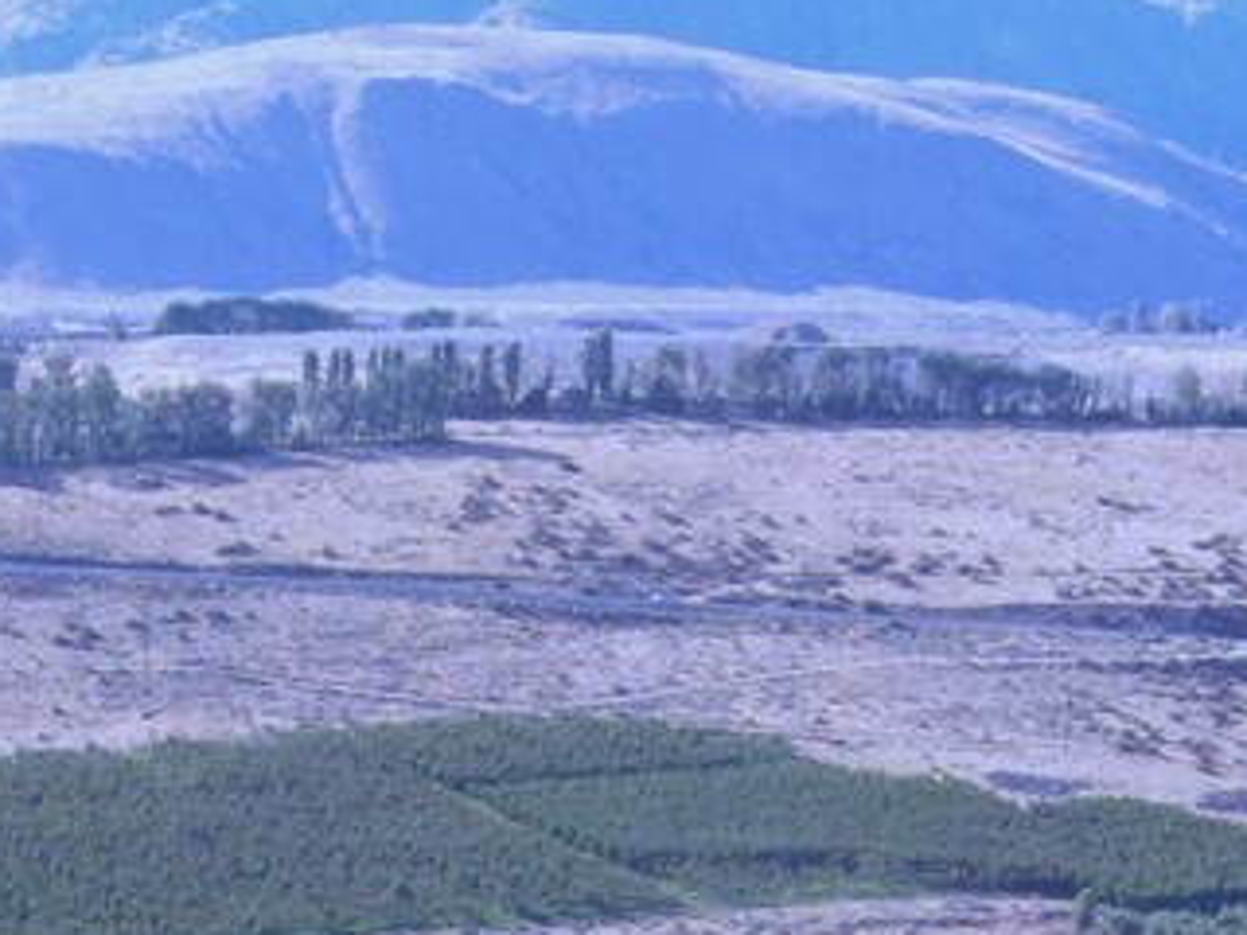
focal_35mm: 120
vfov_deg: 11.1
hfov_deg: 16.3
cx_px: 292
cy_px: 1948
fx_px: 4323
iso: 100
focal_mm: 4.5
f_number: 2.8
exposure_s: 1/25
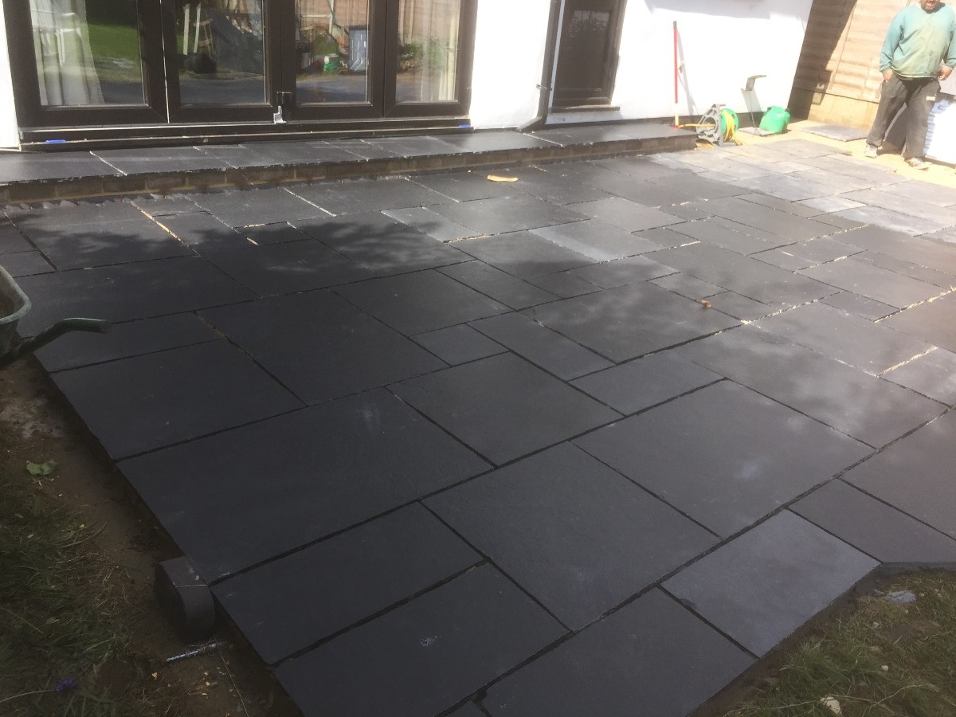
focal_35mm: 29
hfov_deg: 61.7
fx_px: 801
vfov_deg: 48.2
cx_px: 478
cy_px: 358
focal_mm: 4.15
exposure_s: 1/682
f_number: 2.2
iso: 32
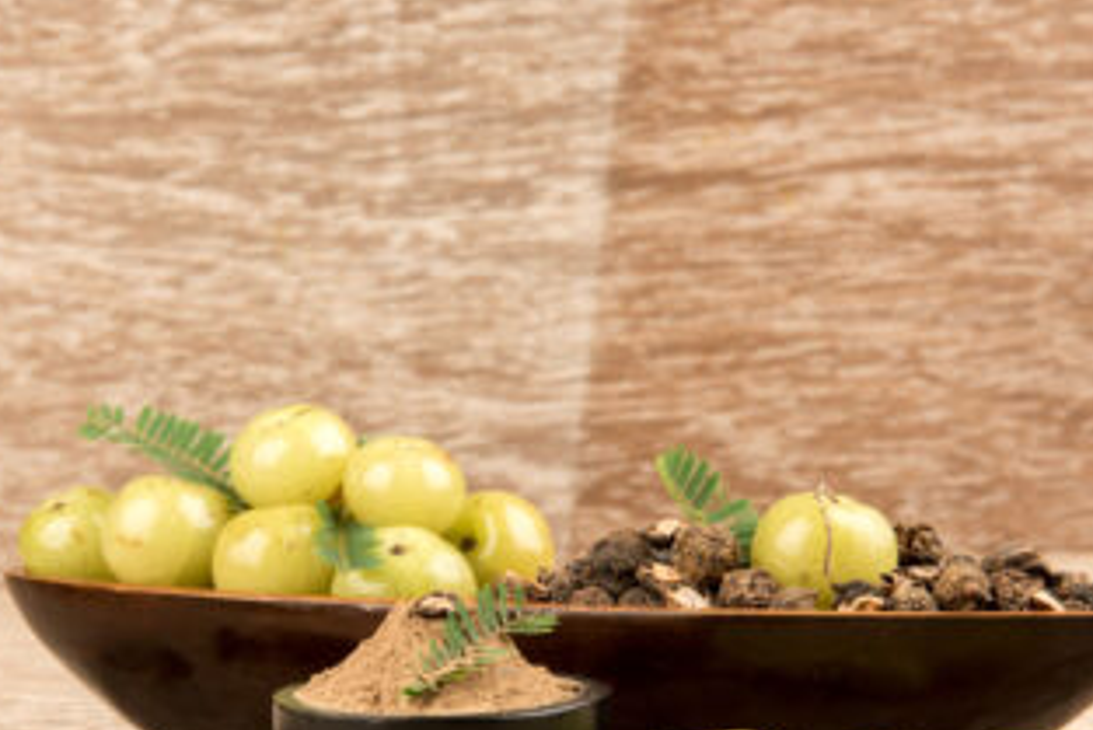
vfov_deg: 15.3
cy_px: 520
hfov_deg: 22.9
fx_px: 2703
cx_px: 510
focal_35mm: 89
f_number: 16
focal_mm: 62
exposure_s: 1/160
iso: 100
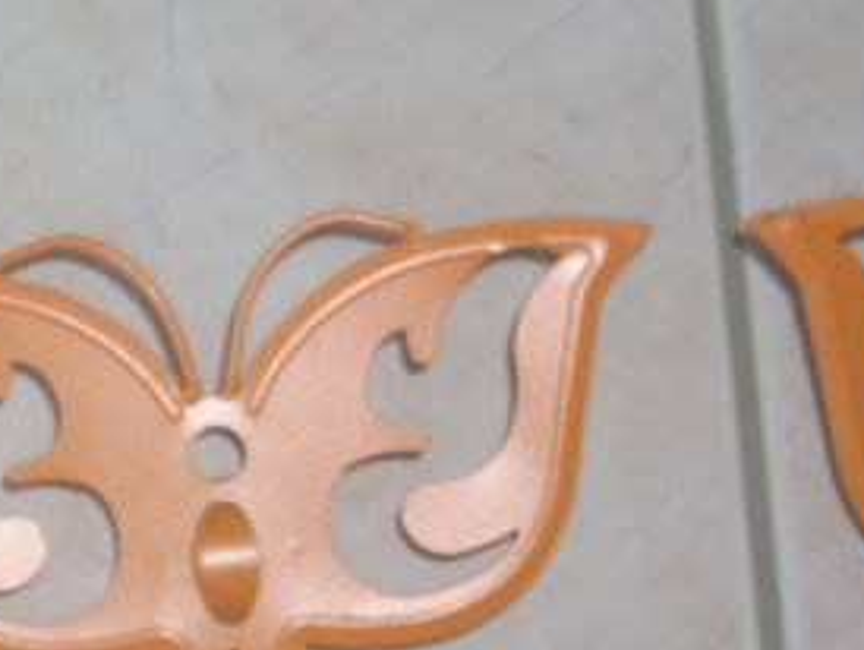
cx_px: -35
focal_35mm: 135
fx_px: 3372
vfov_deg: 11.0
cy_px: 170
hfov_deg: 14.3
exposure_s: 1/30
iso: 64
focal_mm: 6.2
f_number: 2.8
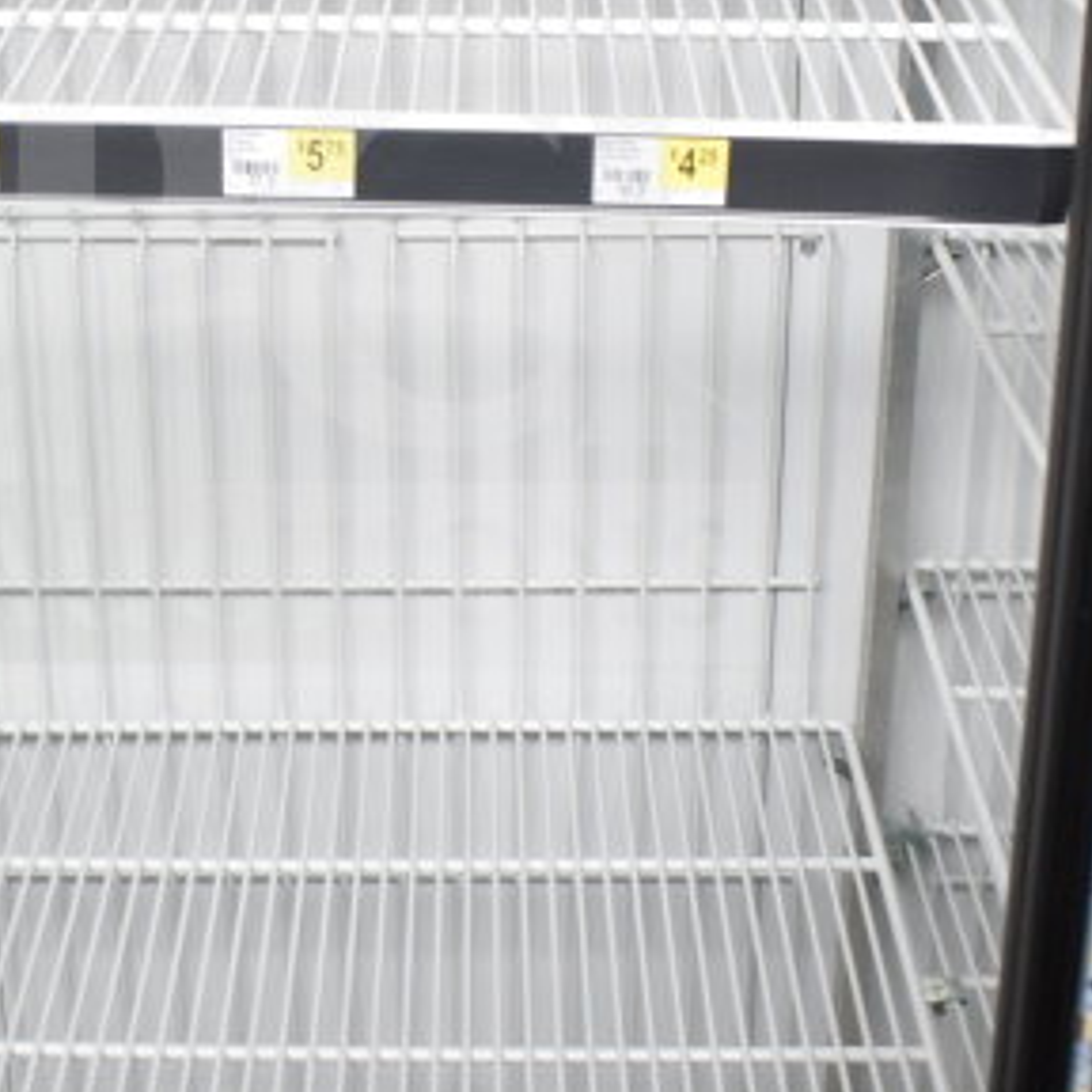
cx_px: 341
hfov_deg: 23.5
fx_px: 2605
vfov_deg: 23.6
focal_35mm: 73
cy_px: 362
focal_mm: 18
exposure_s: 1/50
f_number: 3.5
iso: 200
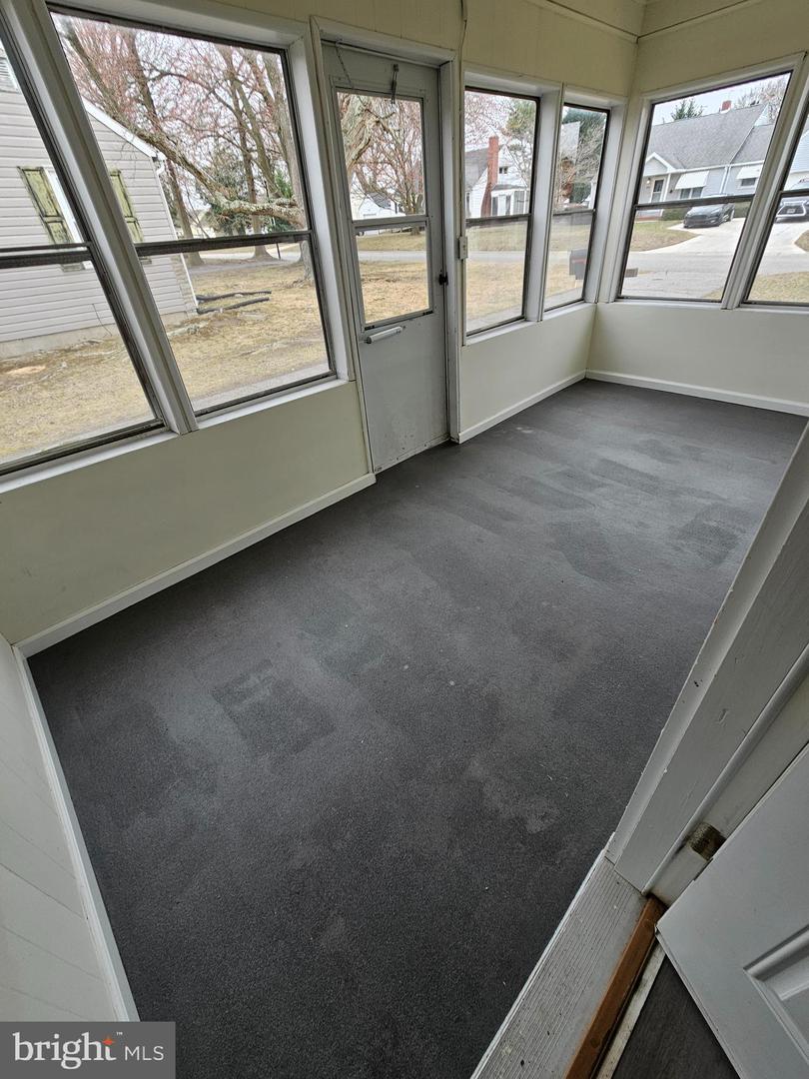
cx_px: 404
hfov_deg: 89.9
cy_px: 540
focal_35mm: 13
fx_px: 405
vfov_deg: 106.2
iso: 50
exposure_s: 1/150
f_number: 2.2
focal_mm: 2.2
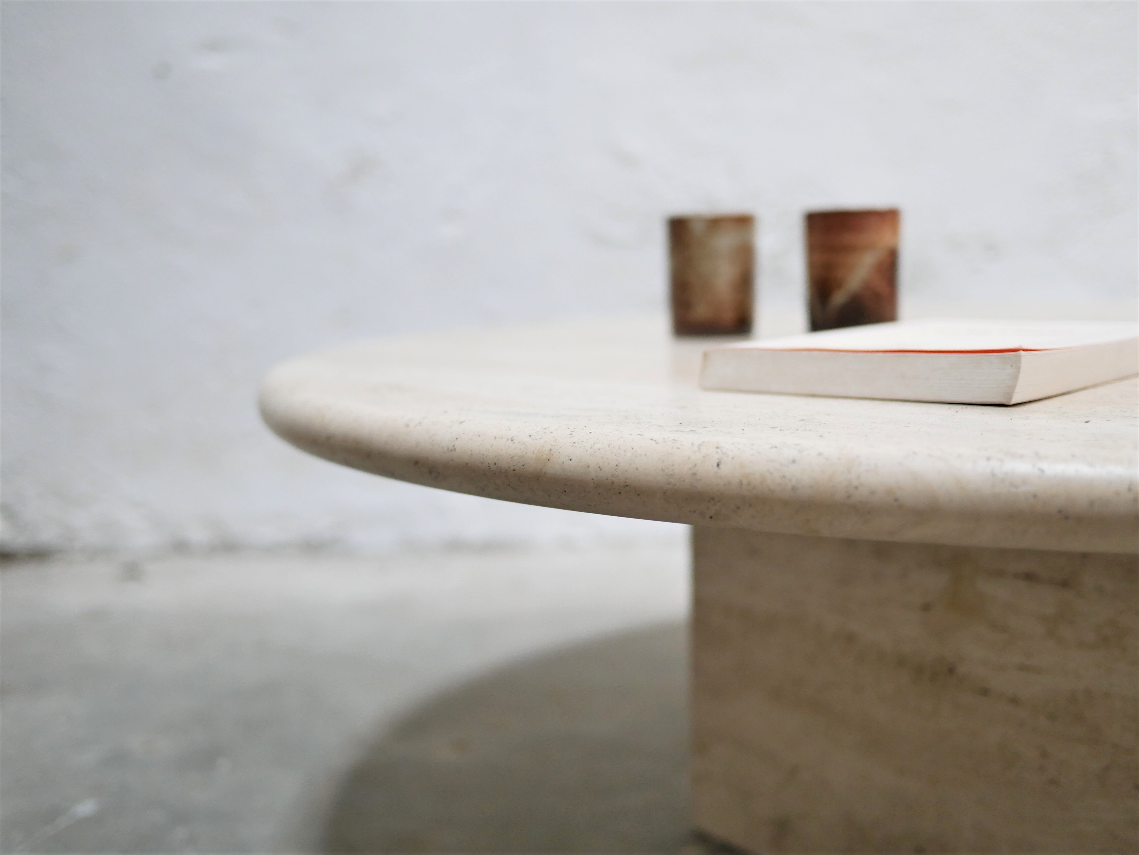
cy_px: 428
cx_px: 570
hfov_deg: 46.8
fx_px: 1317
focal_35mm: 40
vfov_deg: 36.0
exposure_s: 1/60
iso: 500
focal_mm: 20
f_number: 1.7
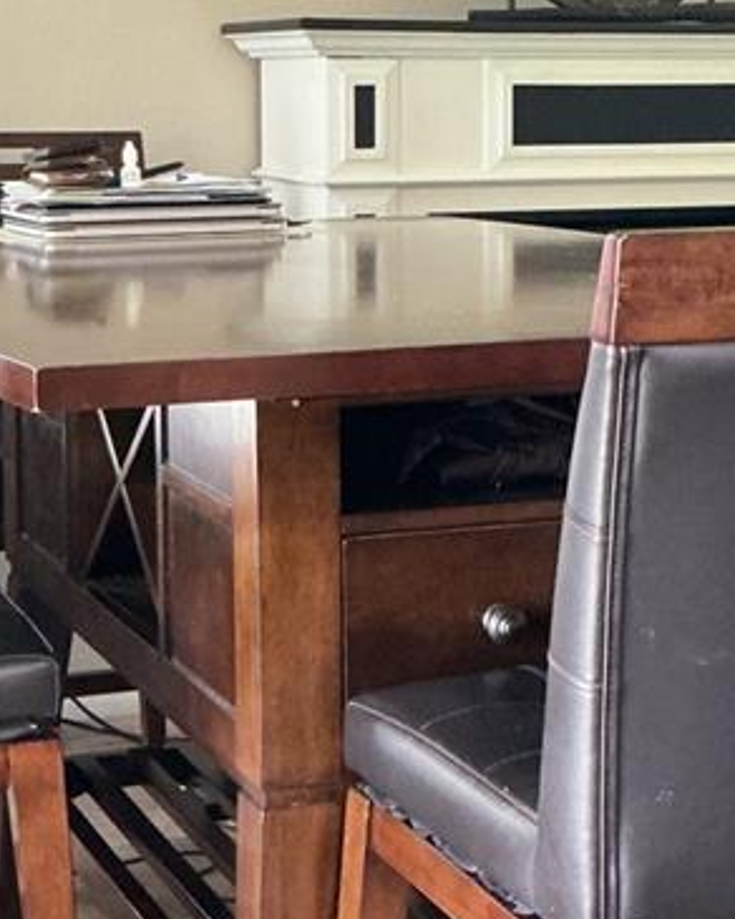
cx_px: 438
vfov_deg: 20.5
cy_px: 302
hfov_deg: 16.5
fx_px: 2529
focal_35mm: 93
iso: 500
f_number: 1.8
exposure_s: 1/24
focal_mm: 3
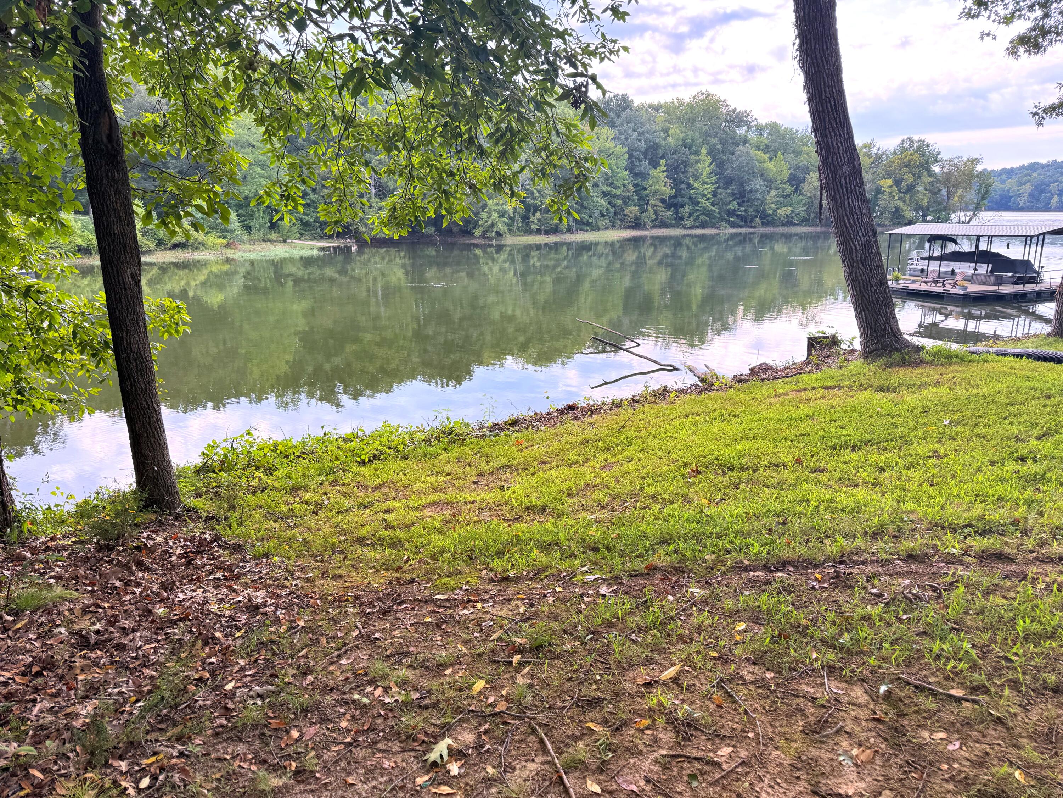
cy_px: 399
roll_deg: -0.6
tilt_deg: -15.1
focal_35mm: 24
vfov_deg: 56.8
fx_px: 737
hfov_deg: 71.6
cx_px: 532
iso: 80
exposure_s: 1/341
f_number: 1.78
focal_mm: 6.76
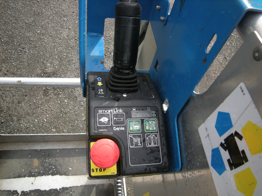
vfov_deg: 49.7
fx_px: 212
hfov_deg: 63.4
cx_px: 131
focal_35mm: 28
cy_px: 98
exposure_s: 1/496
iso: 64
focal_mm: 4.7
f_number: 2.8
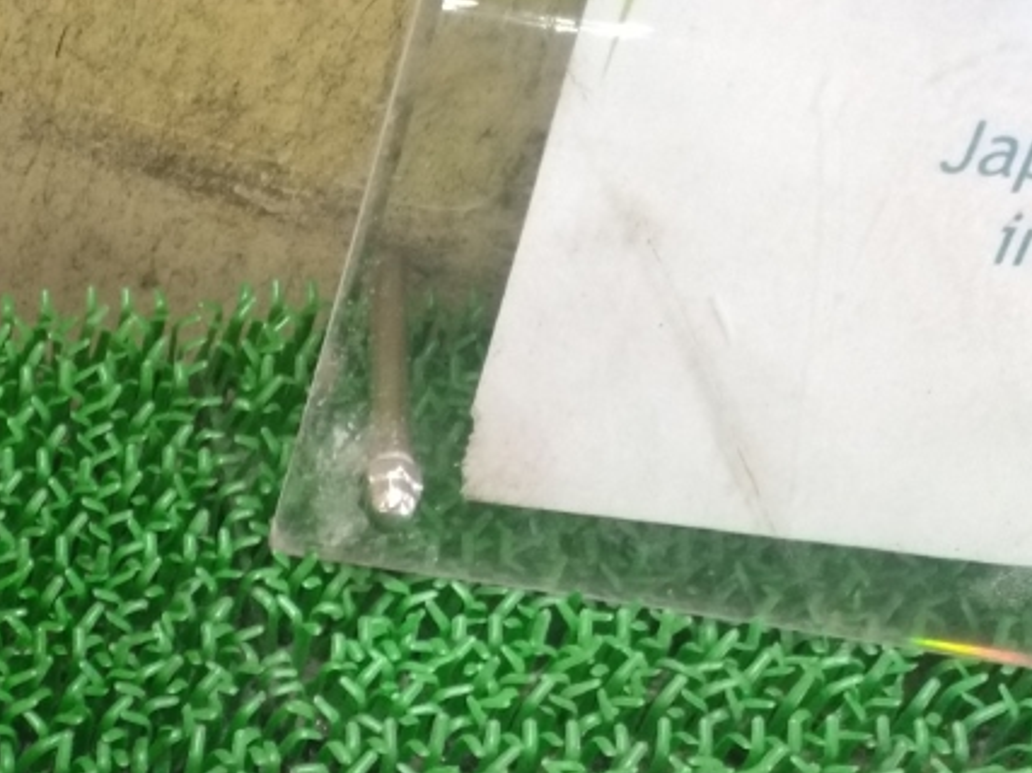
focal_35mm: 91
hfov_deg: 18.9
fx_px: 2712
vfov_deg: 14.6
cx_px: -527
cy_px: 1302
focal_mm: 4.74
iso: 145
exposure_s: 1/50
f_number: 1.79
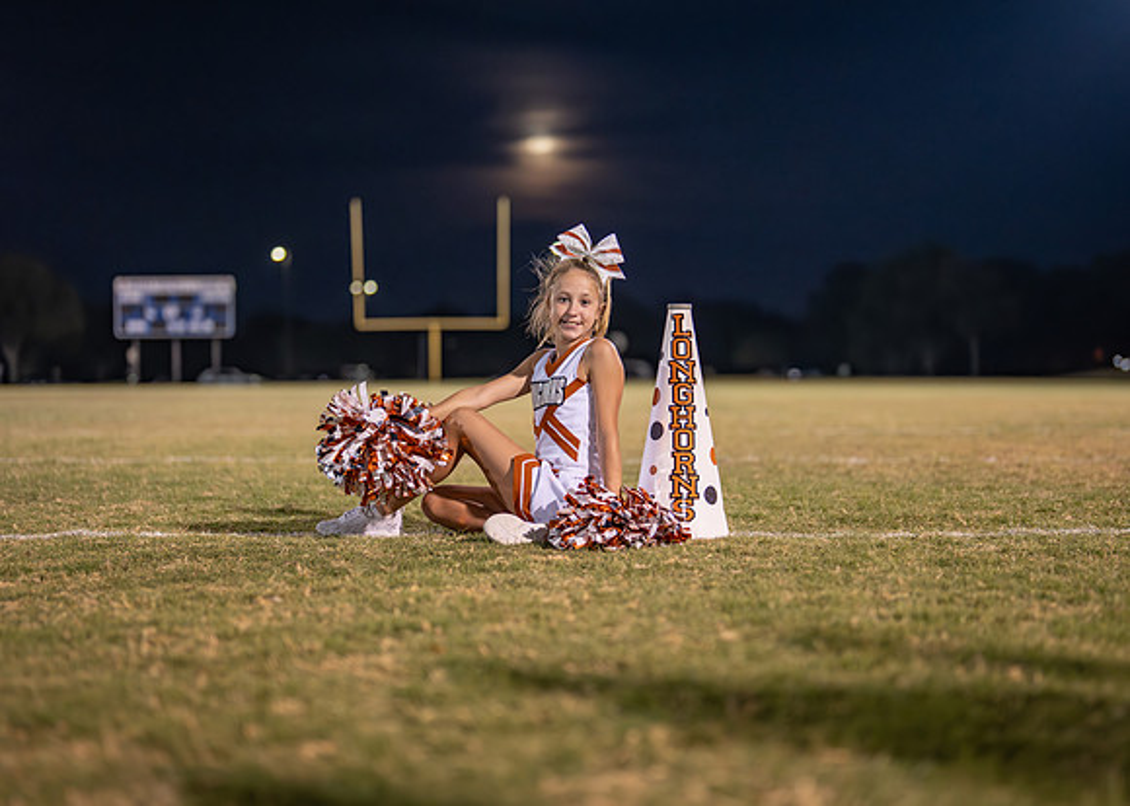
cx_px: 581
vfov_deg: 22.9
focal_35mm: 62
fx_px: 1993
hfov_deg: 31.7
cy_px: 383
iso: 1000
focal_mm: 50
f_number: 1.2
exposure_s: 1/500
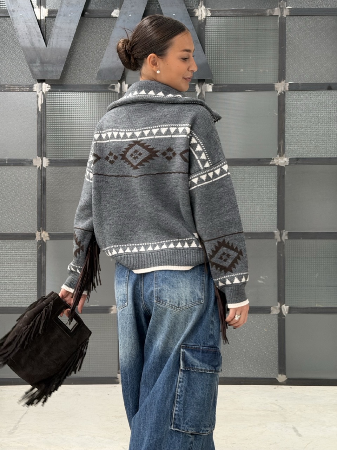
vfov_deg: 39.7
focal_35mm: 48
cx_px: 168
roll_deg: +1.1
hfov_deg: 30.3
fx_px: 623
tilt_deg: +0.6
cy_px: 225
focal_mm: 6.76
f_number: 1.78
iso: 250
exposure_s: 1/56
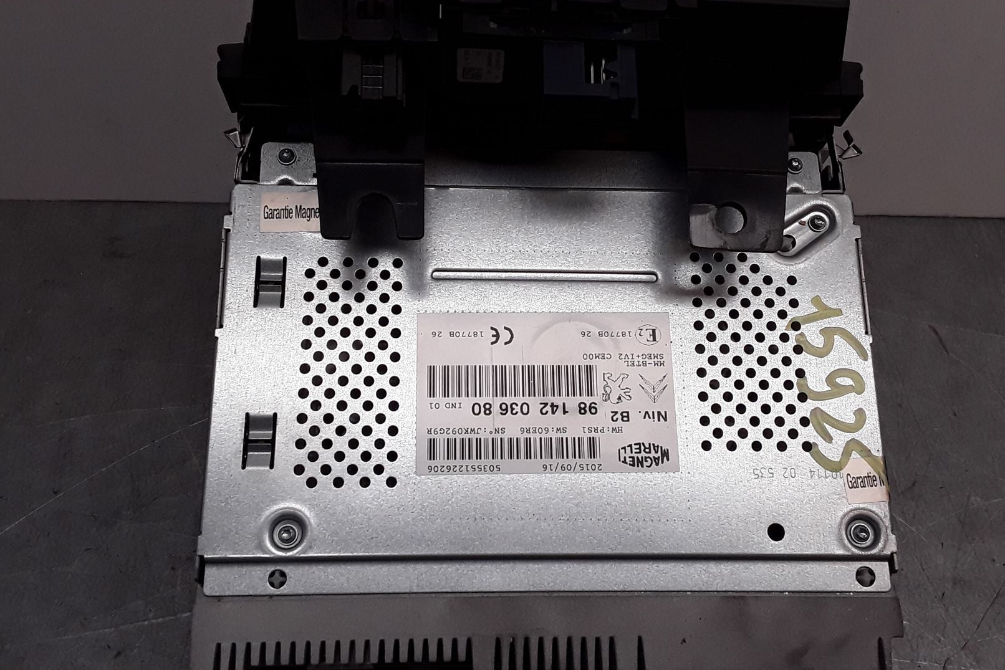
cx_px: 519
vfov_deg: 35.9
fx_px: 1033
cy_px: 343
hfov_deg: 51.9
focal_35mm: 37
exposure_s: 1/568
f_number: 1.9
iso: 100
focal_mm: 2.91
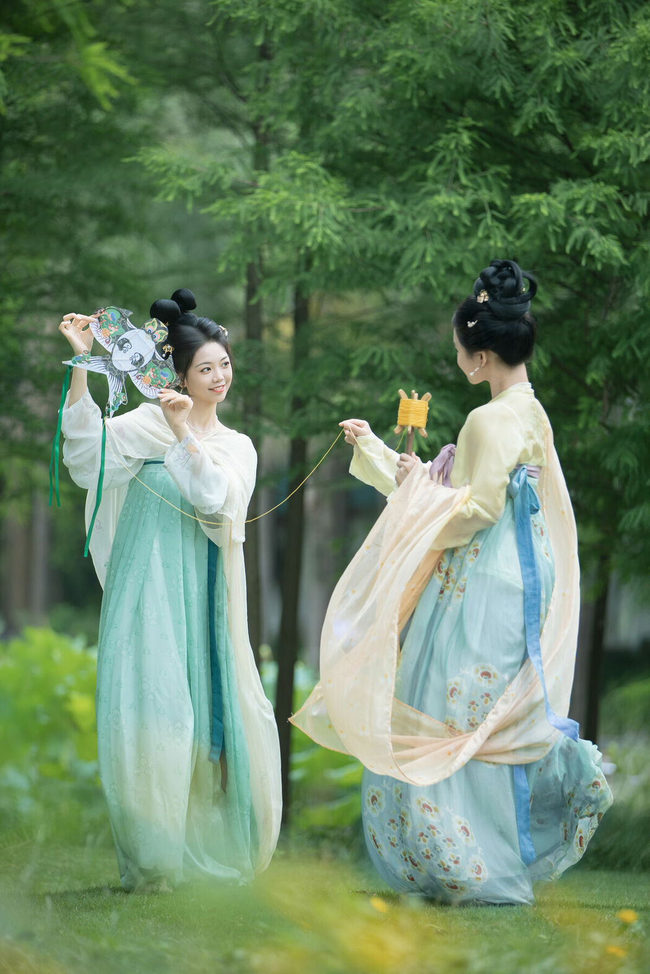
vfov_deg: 14.4
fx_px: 3846
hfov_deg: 9.7
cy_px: 487
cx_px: 325
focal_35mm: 142
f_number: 2.8
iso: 100
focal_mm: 142
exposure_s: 1/250
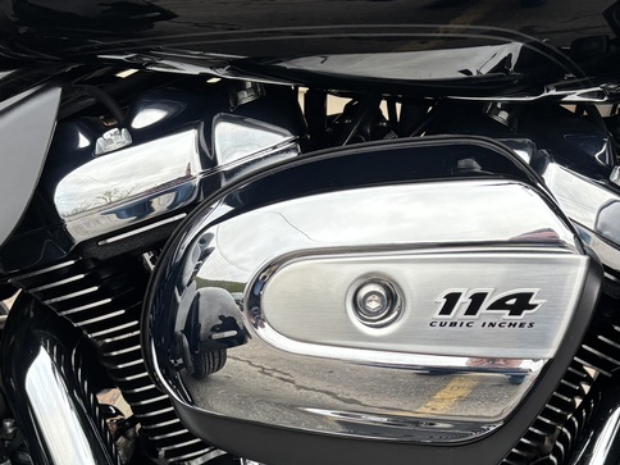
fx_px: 985
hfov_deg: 34.9
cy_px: 451
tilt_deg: -20.7
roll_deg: -0.5
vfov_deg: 25.4
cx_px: 277
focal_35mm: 55
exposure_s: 1/502
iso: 50
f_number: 1.6
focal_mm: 5.96
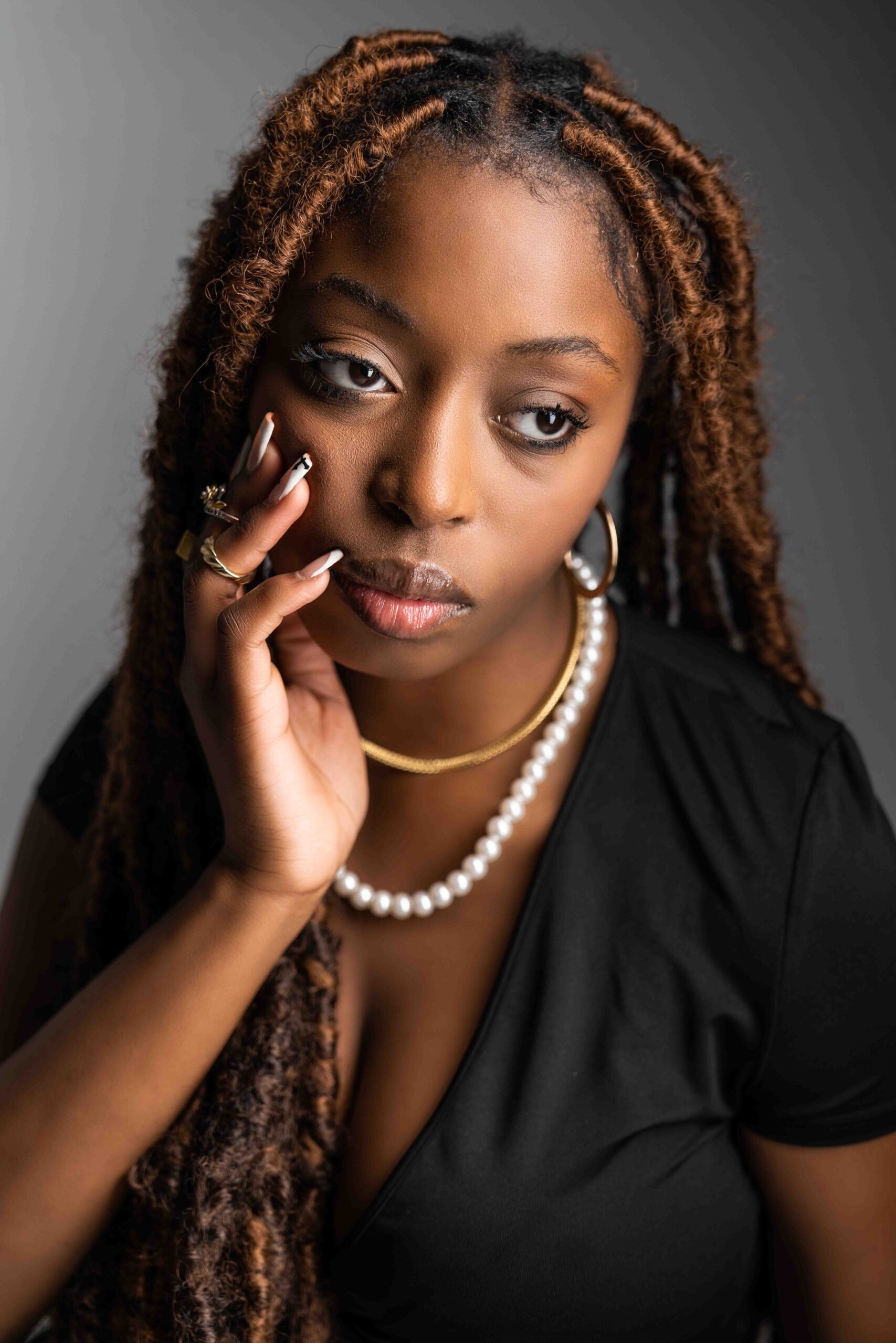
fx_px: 1904
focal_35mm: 51
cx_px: 448
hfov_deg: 26.5
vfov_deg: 38.9
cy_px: 672
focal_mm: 51
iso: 100
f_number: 2.8
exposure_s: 1/320
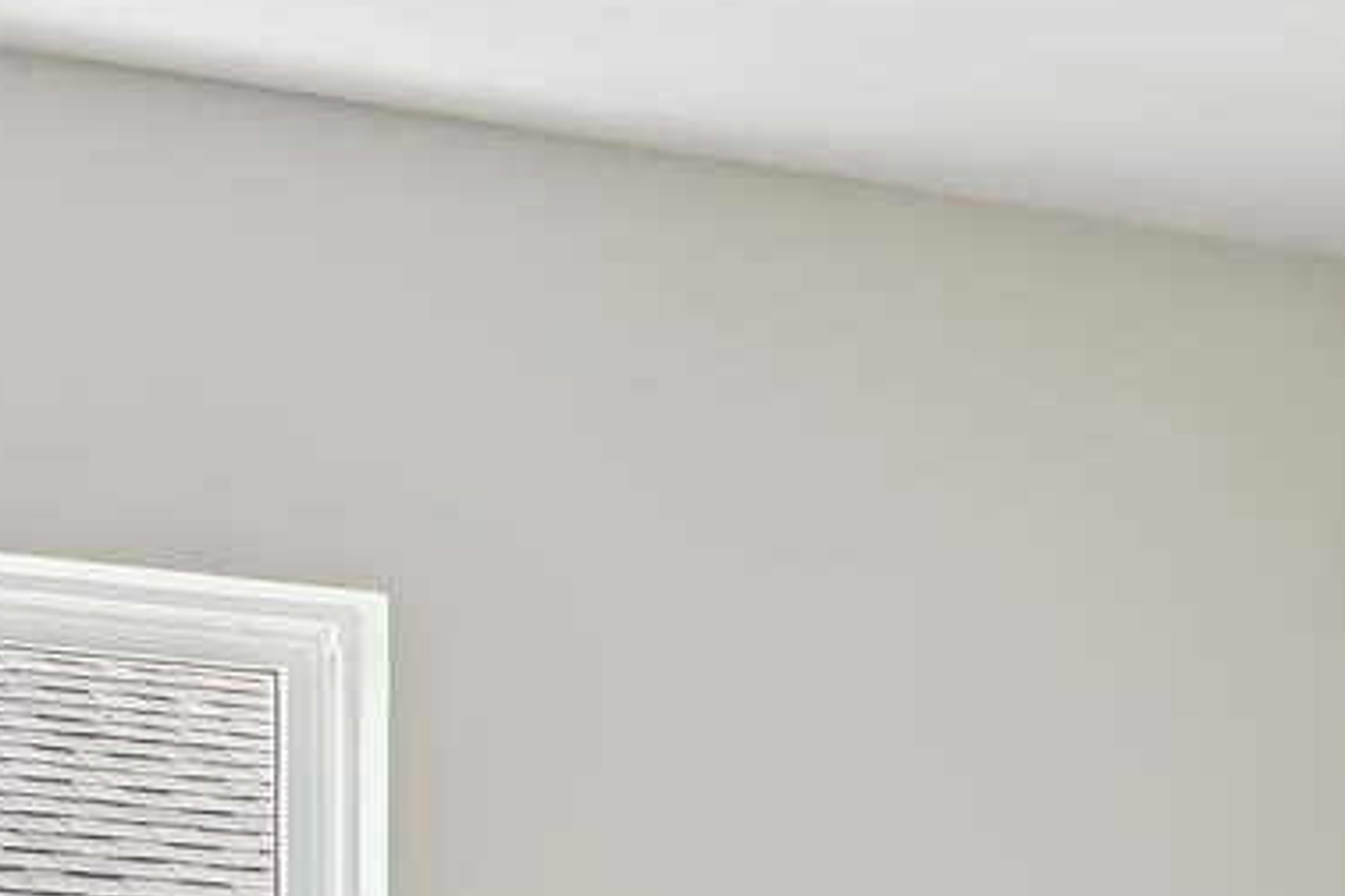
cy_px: 1495
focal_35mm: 103
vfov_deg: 12.4
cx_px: 146
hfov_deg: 19.5
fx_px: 3848
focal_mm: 19
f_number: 8
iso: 400
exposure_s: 1/125
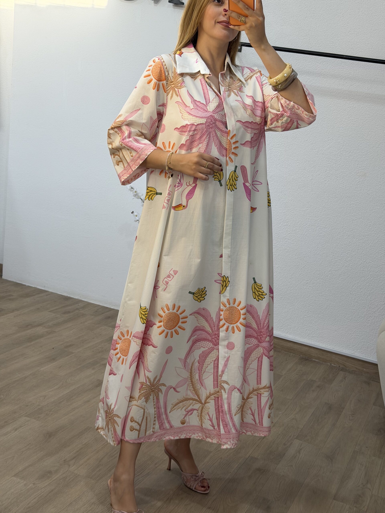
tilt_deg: -30.5
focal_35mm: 48
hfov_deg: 30.3
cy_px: 256
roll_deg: -8.1
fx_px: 712
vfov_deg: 39.7
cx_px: 192
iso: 64
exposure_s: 1/121
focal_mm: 6.76
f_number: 1.78
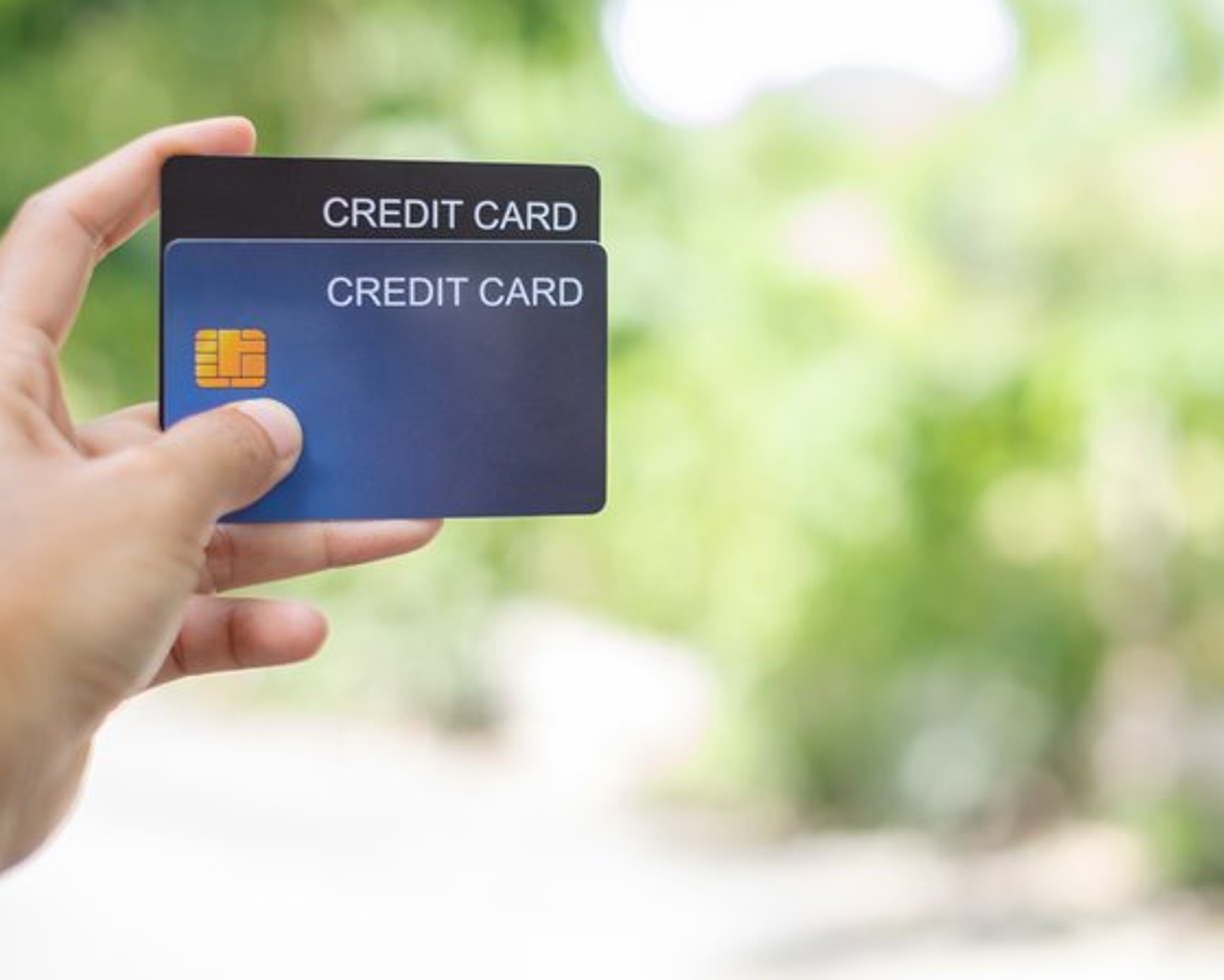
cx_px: 828
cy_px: 401
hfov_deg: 26.6
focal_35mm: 71
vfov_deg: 21.5
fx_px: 2572
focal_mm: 35
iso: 200
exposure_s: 1/320
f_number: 2
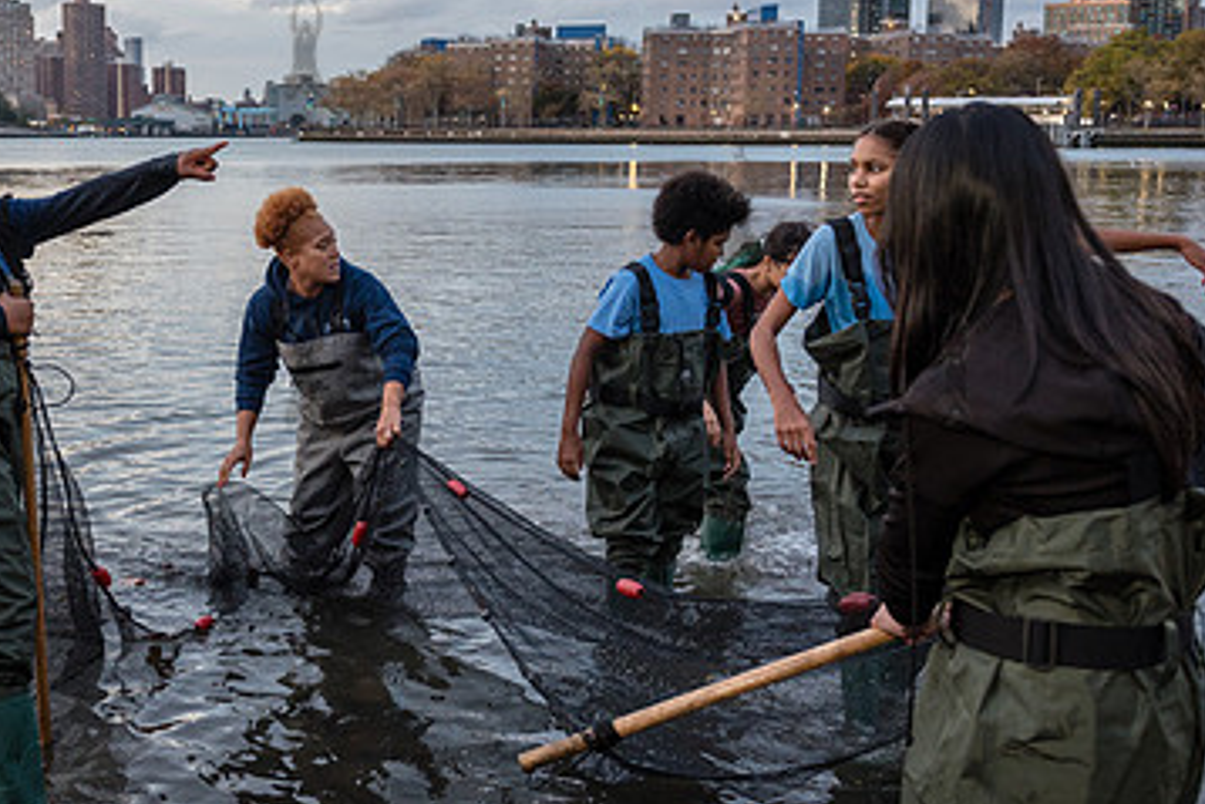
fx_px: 1574
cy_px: 365
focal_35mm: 47
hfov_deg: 40.7
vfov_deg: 28.7
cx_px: 303
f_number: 3.5
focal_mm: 29
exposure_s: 1/200
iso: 800
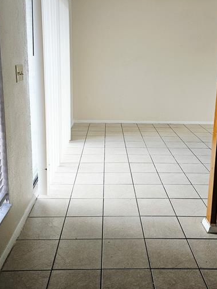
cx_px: 115
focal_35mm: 35
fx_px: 292
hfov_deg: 40.7
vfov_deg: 52.2
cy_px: 112
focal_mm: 5.4
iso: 125
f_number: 1.8
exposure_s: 1/180
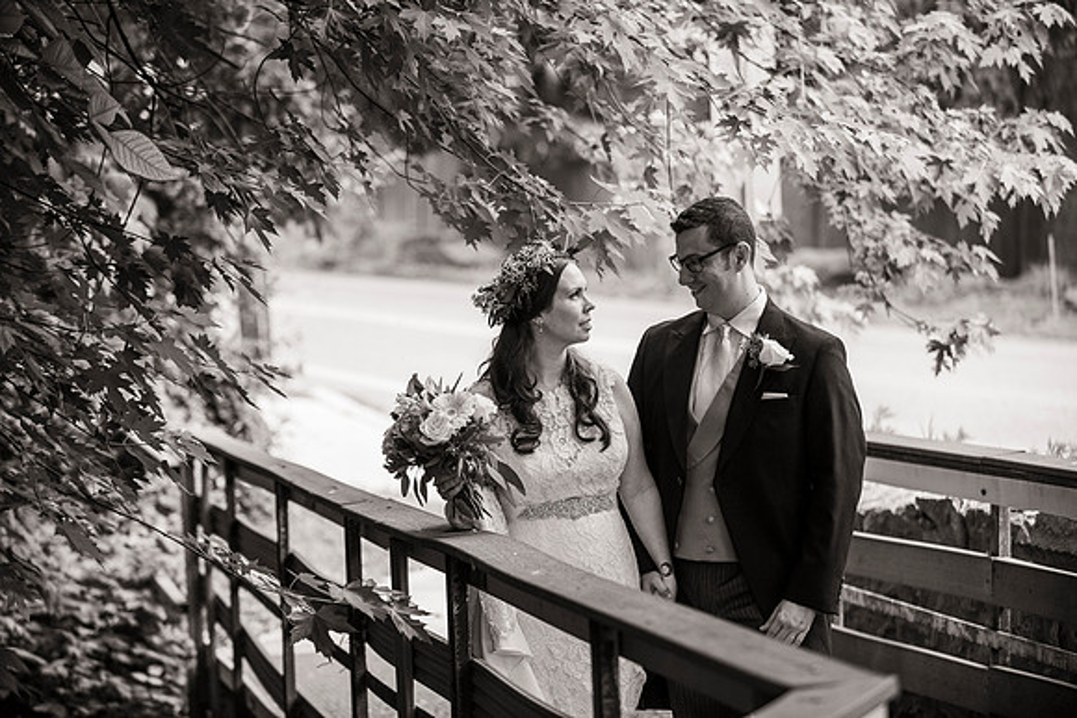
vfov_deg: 14.0
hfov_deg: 20.8
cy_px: 359
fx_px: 2932
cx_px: 538
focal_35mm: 98
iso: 640
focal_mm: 98
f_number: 2.8
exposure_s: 1/1250
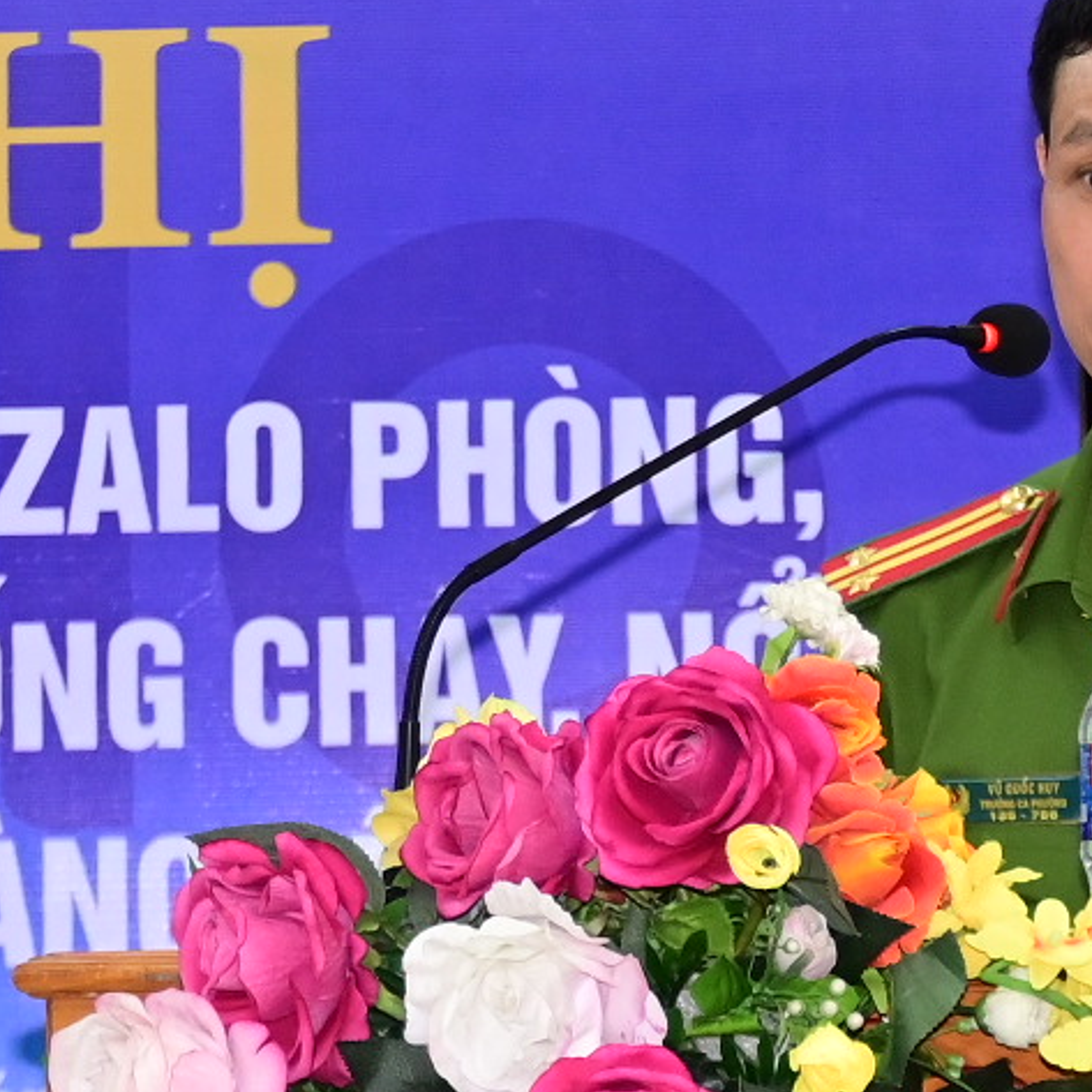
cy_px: 411
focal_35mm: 276
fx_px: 9851
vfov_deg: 6.3
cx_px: 434
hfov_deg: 6.3
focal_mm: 52
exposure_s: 1/200
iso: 1000
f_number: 4.8
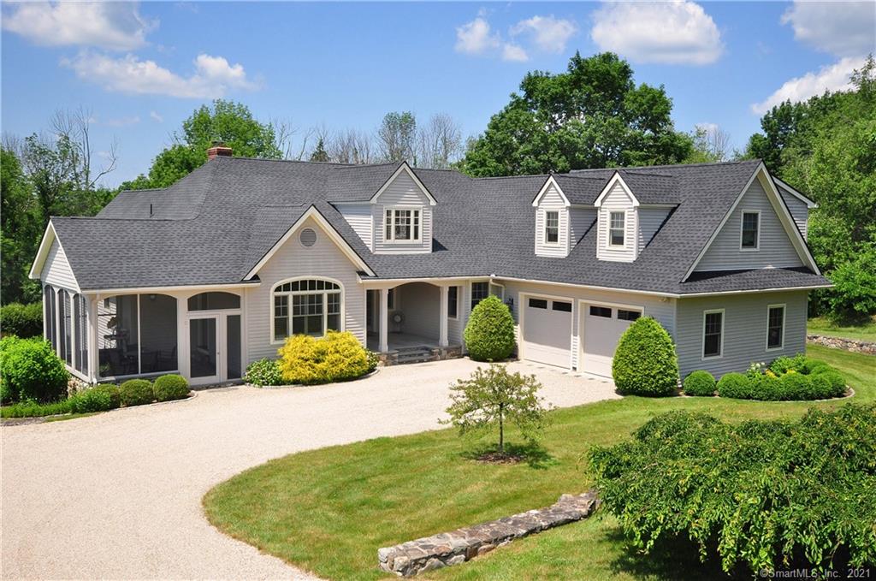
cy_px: 290
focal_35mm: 30
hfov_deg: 62.0
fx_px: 729
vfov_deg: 43.5
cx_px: 438
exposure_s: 1/640
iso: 320
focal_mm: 20
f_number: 8
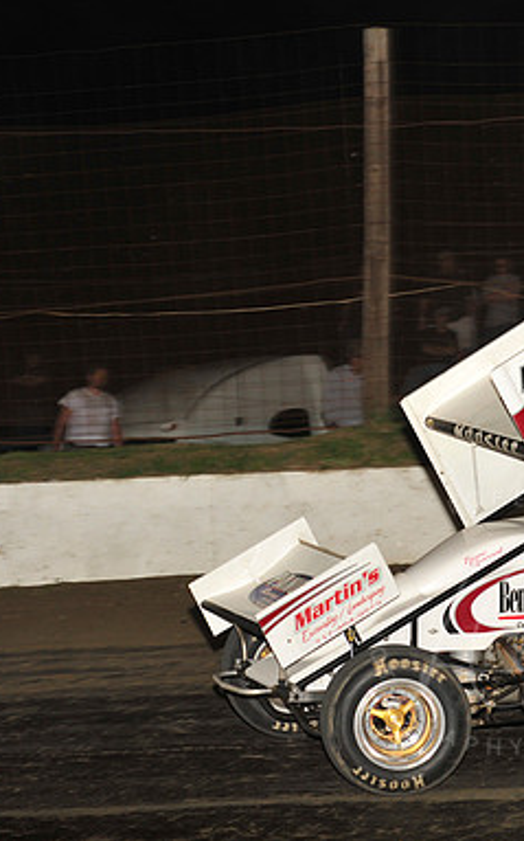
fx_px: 3706
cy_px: 419
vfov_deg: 12.9
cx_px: 498
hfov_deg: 8.1
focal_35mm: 162
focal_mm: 105
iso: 800
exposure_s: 1/320
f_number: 6.3
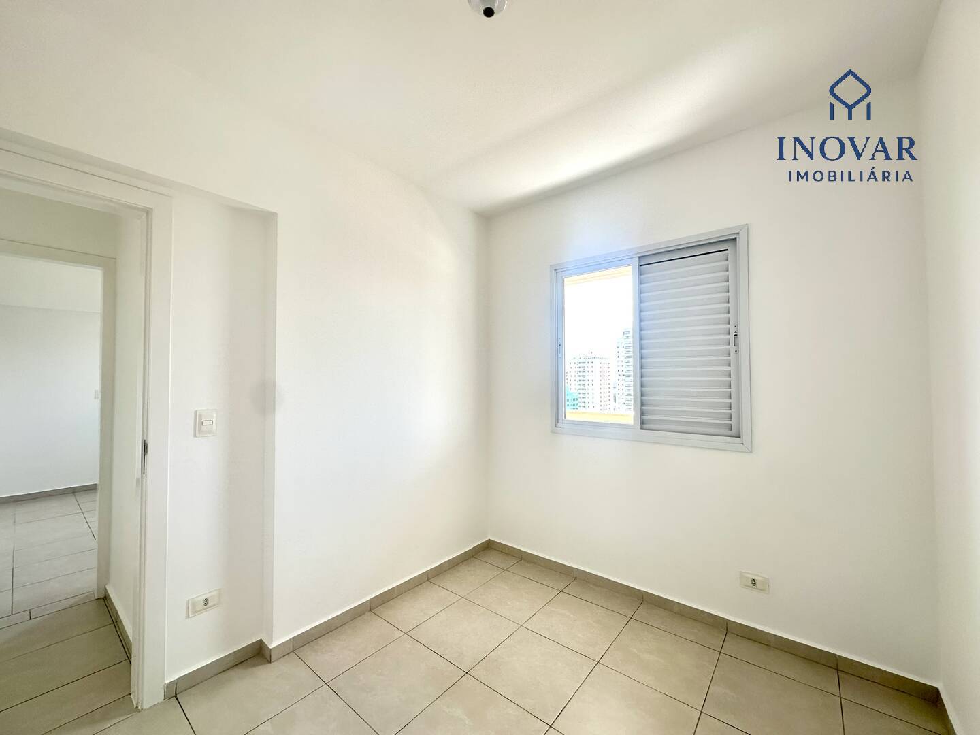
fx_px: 396
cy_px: 368
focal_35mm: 14
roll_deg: -1.3
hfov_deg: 102.1
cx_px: 490
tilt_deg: -0.8
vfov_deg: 85.7
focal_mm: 2.22
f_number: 2.2
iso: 40
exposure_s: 1/138
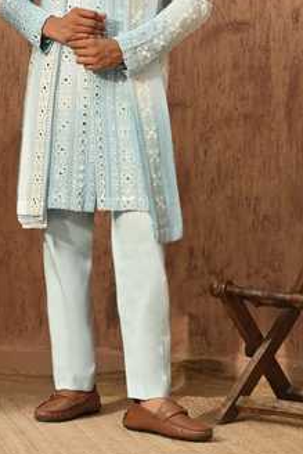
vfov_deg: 18.1
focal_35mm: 112
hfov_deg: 12.2
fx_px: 1412
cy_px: 106
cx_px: 104
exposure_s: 1/25
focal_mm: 70
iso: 250
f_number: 8
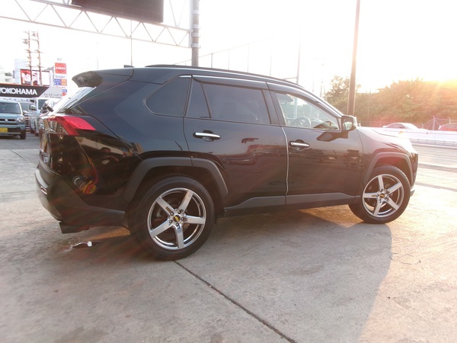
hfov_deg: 63.4
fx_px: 370
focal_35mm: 28
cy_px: 172
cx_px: 228
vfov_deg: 49.7
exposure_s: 1/75
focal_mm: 5.1
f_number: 3.9
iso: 100
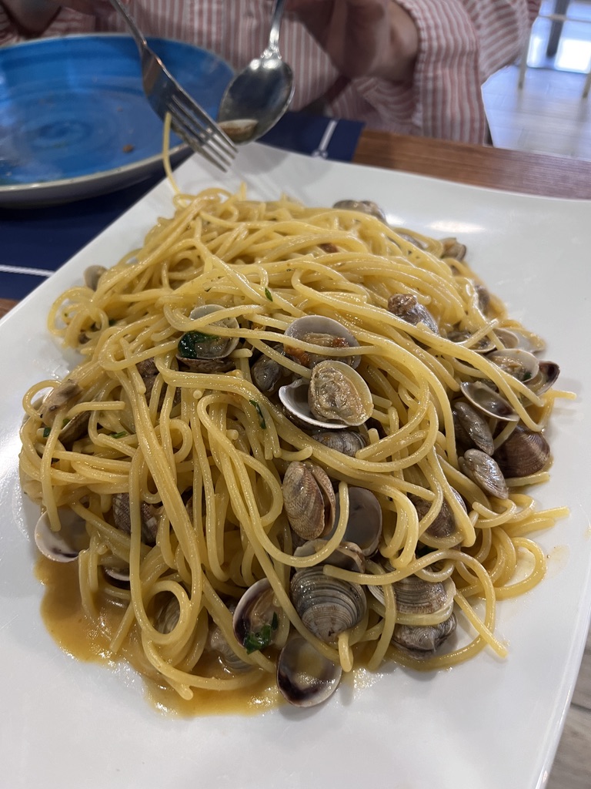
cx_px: 296
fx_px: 592
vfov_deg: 67.3
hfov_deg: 53.1
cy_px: 394
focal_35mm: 26
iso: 125
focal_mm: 5.1
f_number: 1.6
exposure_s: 1/50
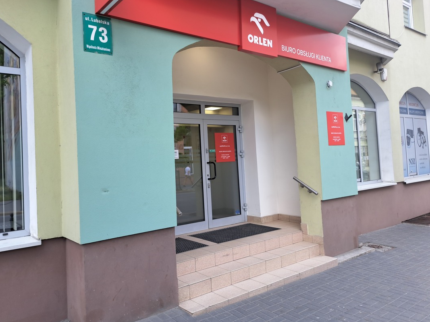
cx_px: 193
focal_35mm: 27
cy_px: 147
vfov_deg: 51.3
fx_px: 335
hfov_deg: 65.2
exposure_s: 1/107
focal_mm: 5.23
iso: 50
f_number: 1.8
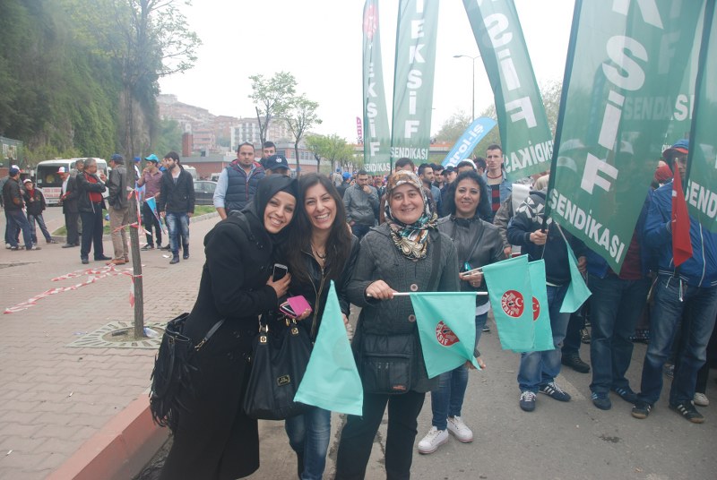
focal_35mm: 27
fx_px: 539
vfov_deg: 48.1
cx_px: 358
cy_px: 240
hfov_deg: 67.3
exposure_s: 1/125
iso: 125
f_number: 5.6
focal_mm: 18
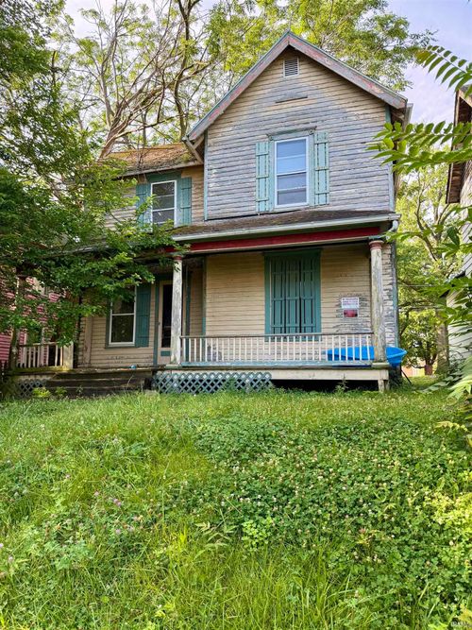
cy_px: 315
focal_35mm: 24
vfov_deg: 71.6
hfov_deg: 56.8
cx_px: 236
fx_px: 436
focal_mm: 6.76
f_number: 1.78
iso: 100
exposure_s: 1/547
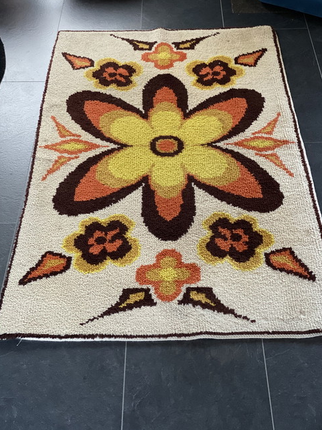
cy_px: 209
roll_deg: +0.2
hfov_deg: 26.5
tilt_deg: -43.8
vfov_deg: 34.9
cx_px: 167
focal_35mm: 55
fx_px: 683
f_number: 2
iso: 400
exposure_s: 1/28
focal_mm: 6
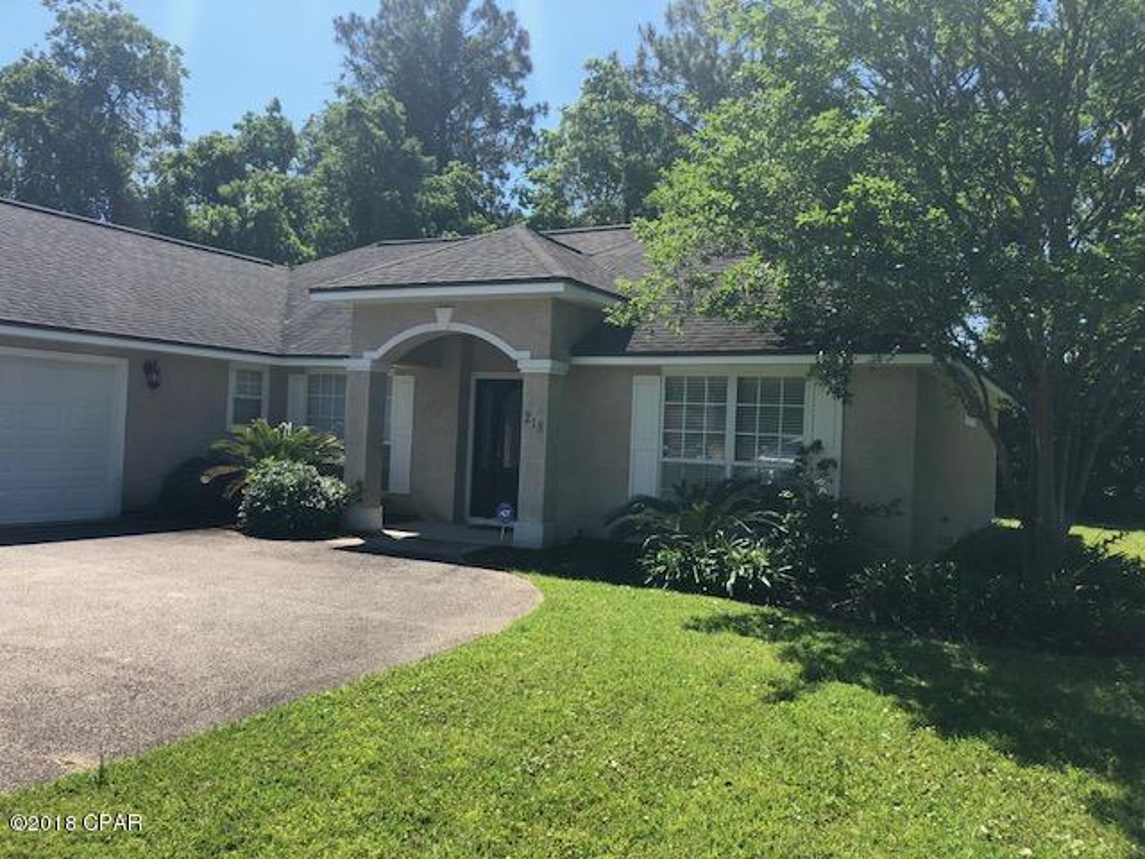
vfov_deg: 49.7
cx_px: 572
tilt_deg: -0.2
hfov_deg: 63.4
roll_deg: -1.9
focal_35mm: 28
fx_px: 926
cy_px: 430
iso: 20
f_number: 1.8
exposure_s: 1/1215
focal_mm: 4
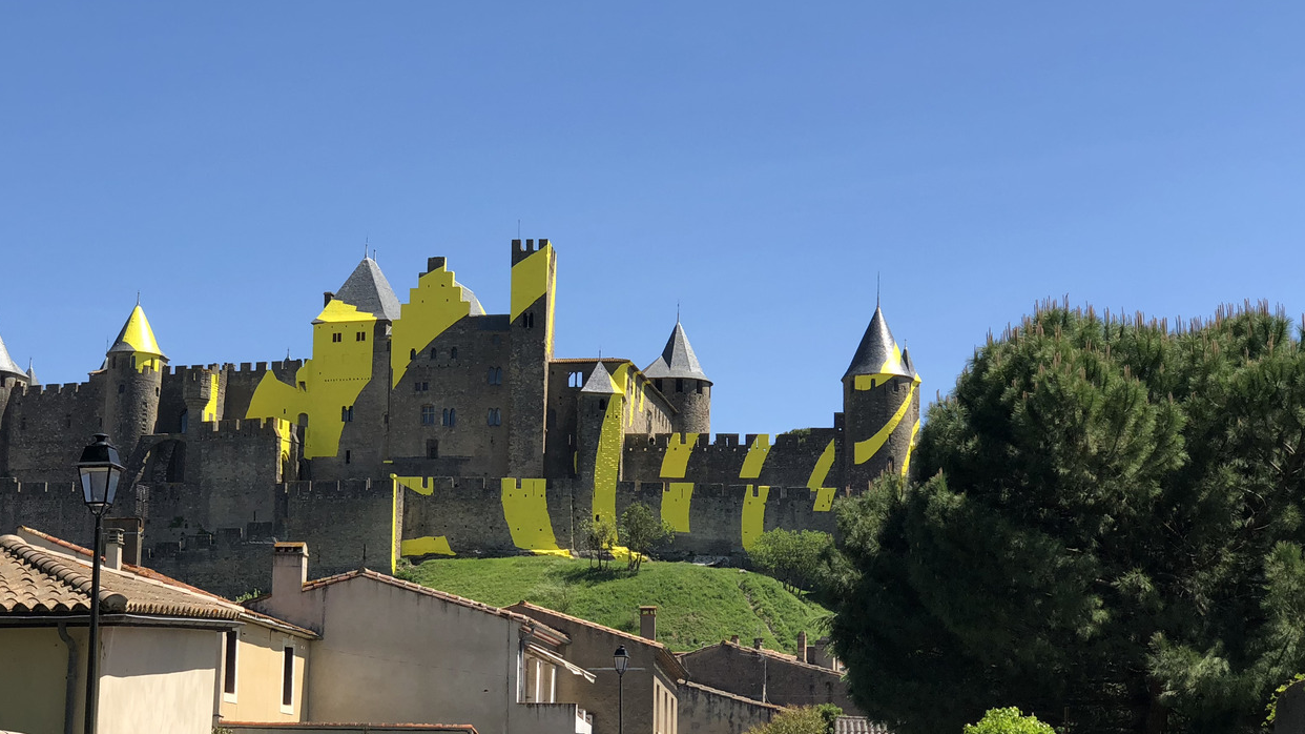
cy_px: 473
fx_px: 2526
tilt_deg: +10.1
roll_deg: -1.2
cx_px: 550
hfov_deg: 28.9
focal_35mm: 73
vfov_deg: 16.5
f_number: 2.4
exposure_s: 1/941
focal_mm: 6
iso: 16
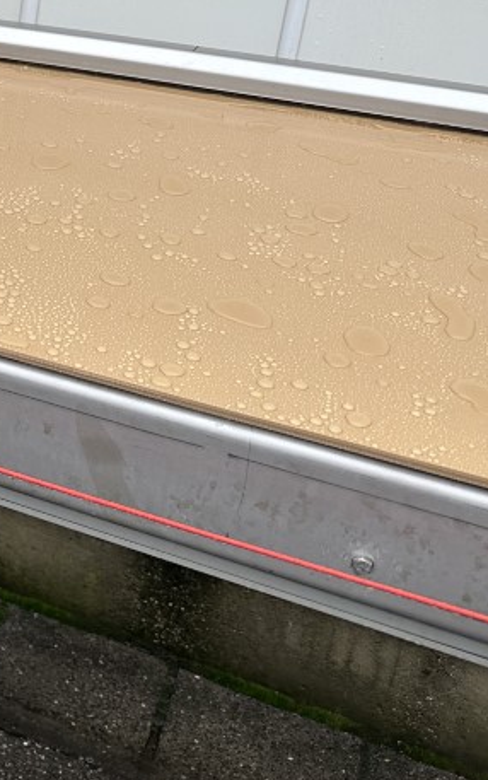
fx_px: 1212
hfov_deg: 18.2
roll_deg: -0.7
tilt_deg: -21.0
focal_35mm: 57
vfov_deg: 34.5
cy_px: 145
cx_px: -381
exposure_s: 1/486
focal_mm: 6.86
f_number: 1.78
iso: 80
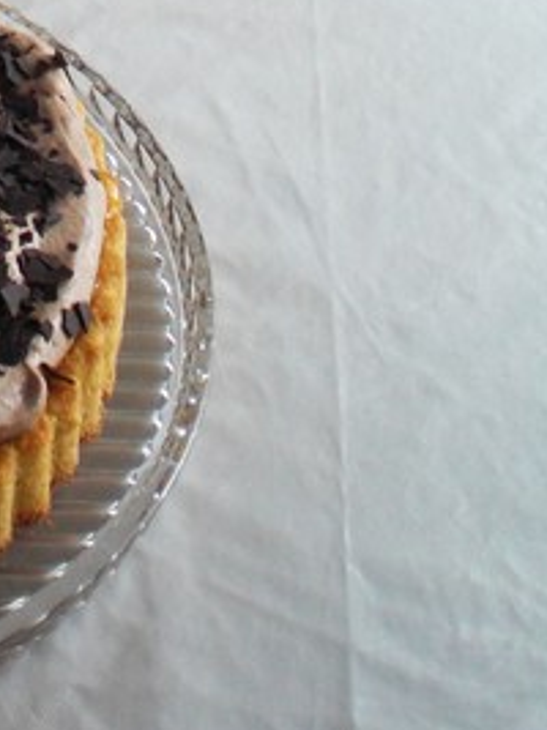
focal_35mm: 114
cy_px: -344
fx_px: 2404
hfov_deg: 12.4
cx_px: -241
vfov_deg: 15.9
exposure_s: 1/100
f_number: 3.1
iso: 100
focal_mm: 6.3
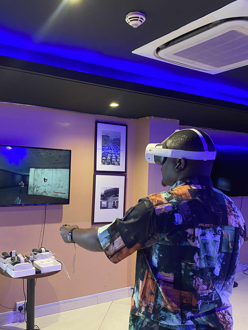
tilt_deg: +0.5
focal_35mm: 34
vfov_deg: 53.9
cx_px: 95
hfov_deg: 41.5
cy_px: 174
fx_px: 325
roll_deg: -1.4
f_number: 1.8
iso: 400
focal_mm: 4.25
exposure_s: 1/40
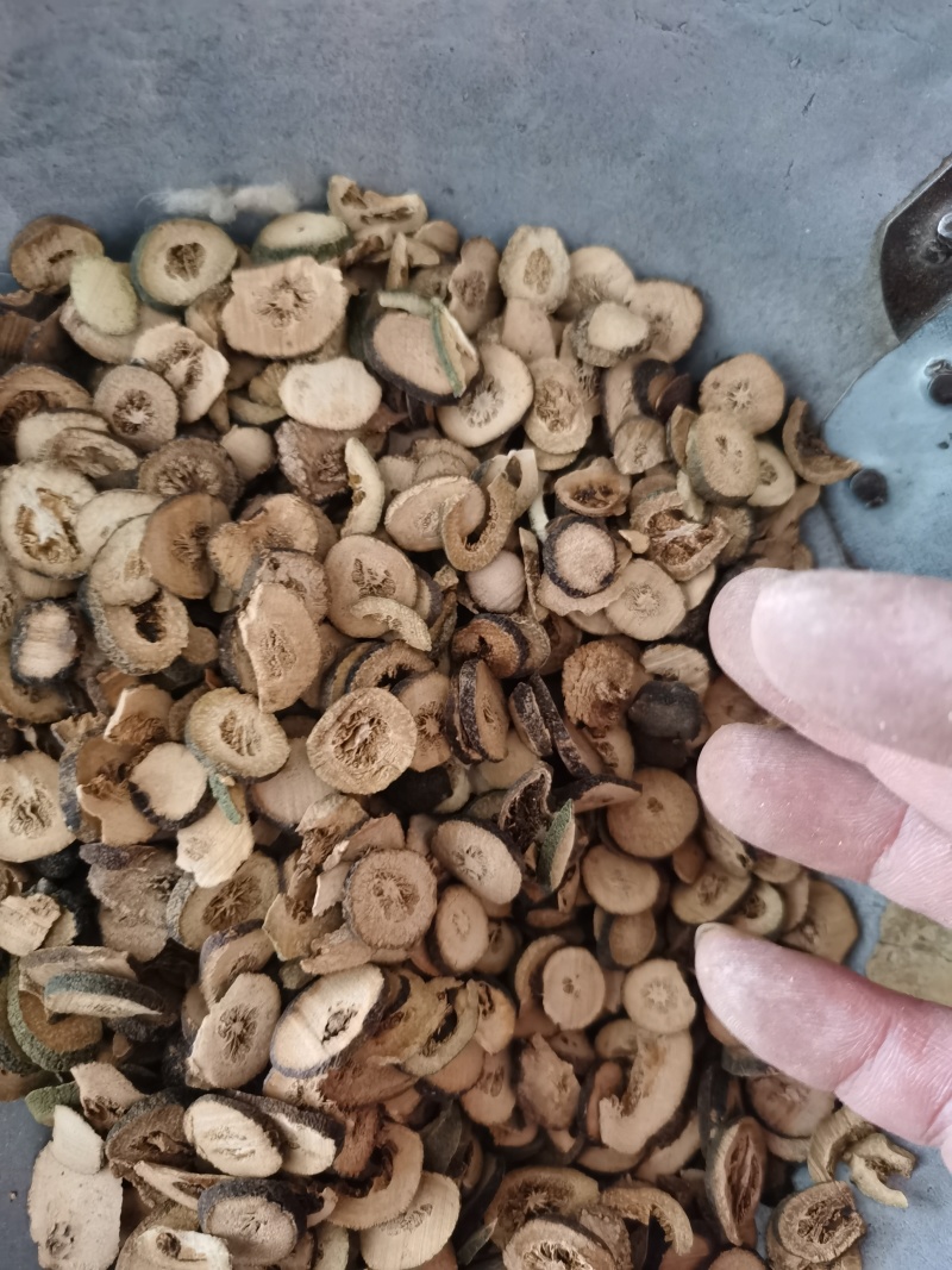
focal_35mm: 27
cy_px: 635
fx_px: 990
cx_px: 476
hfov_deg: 51.3
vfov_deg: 65.3
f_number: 1.8
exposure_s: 1/18
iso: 800
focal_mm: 5.58
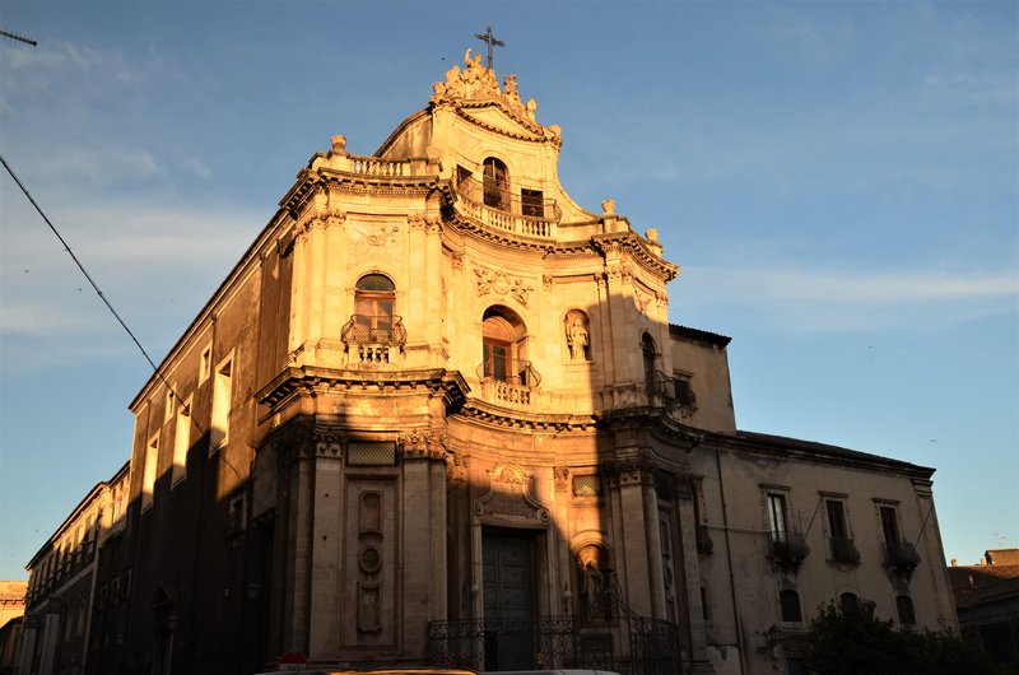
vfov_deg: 39.8
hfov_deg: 57.3
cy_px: 338
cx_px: 510
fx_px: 932
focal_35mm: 33
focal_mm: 22
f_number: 9
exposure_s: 1/125
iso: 320
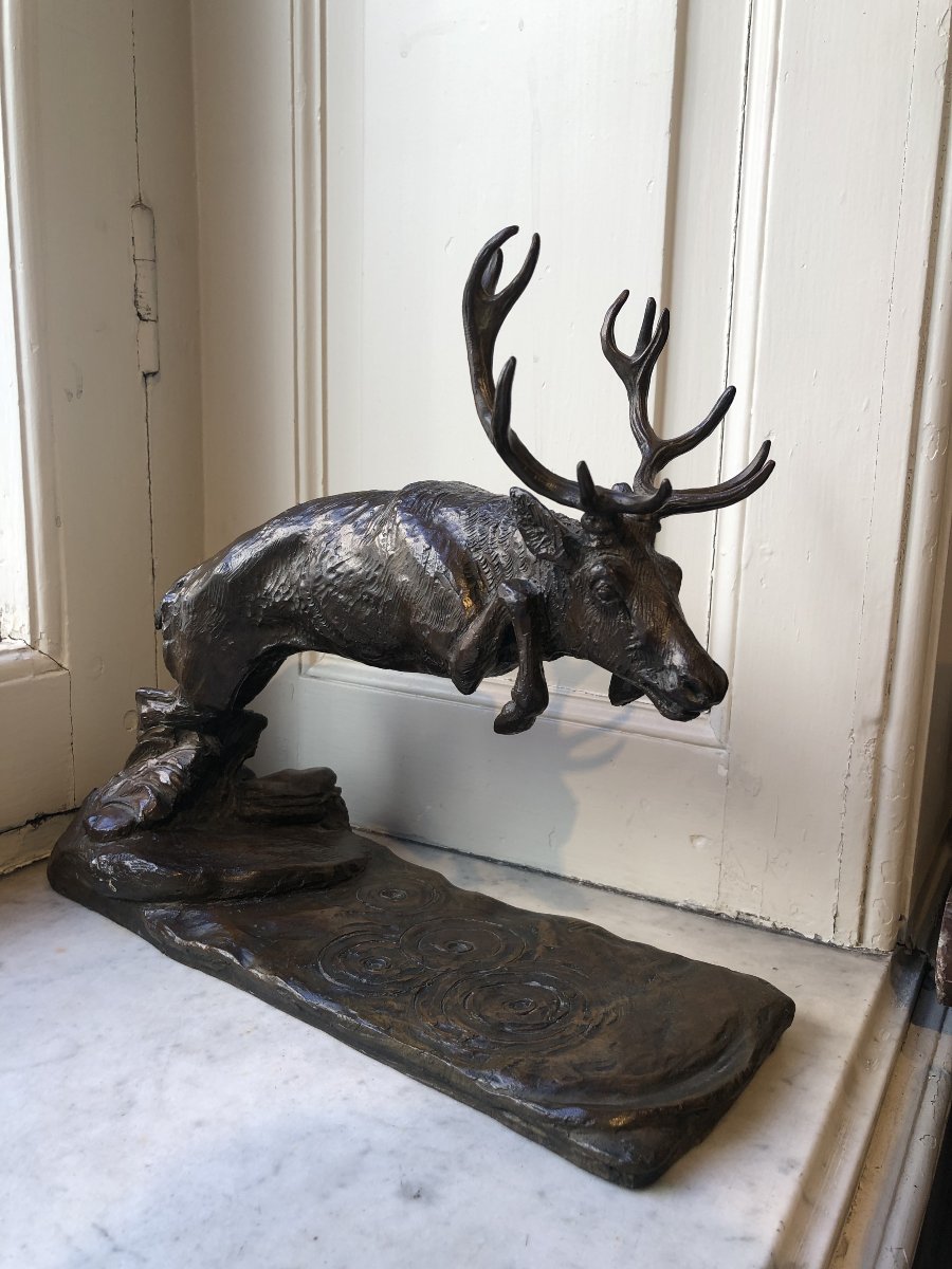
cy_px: 634
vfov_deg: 63.4
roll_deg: -0.9
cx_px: 476
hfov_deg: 49.7
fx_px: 1027
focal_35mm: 28
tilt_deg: -10.6
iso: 32
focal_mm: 4
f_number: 1.8
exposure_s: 1/100
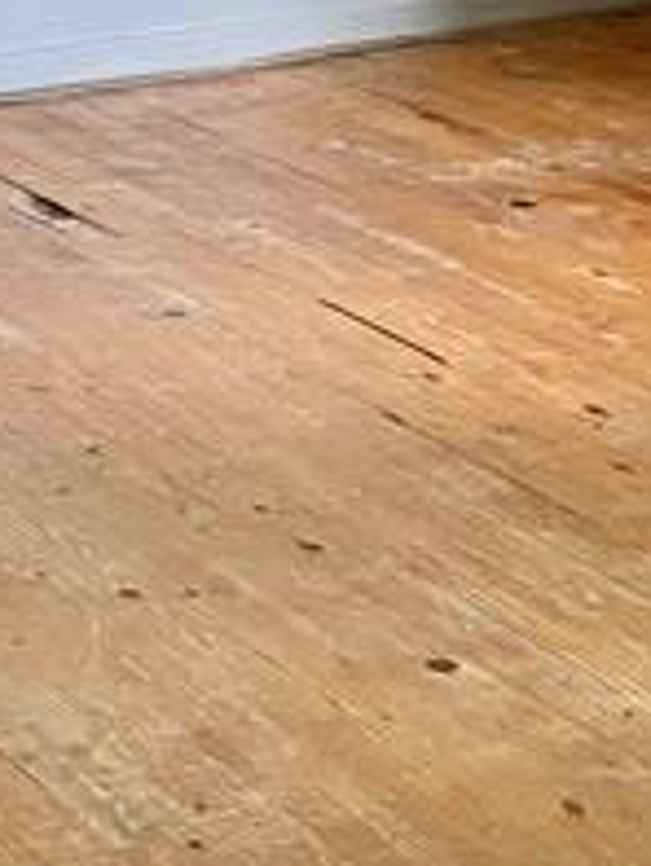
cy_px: -53
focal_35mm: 135
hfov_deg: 11.0
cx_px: 185
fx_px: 3381
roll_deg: -1.3
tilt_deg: -9.5
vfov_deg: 14.3
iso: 250
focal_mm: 4.25
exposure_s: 1/60
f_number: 1.8
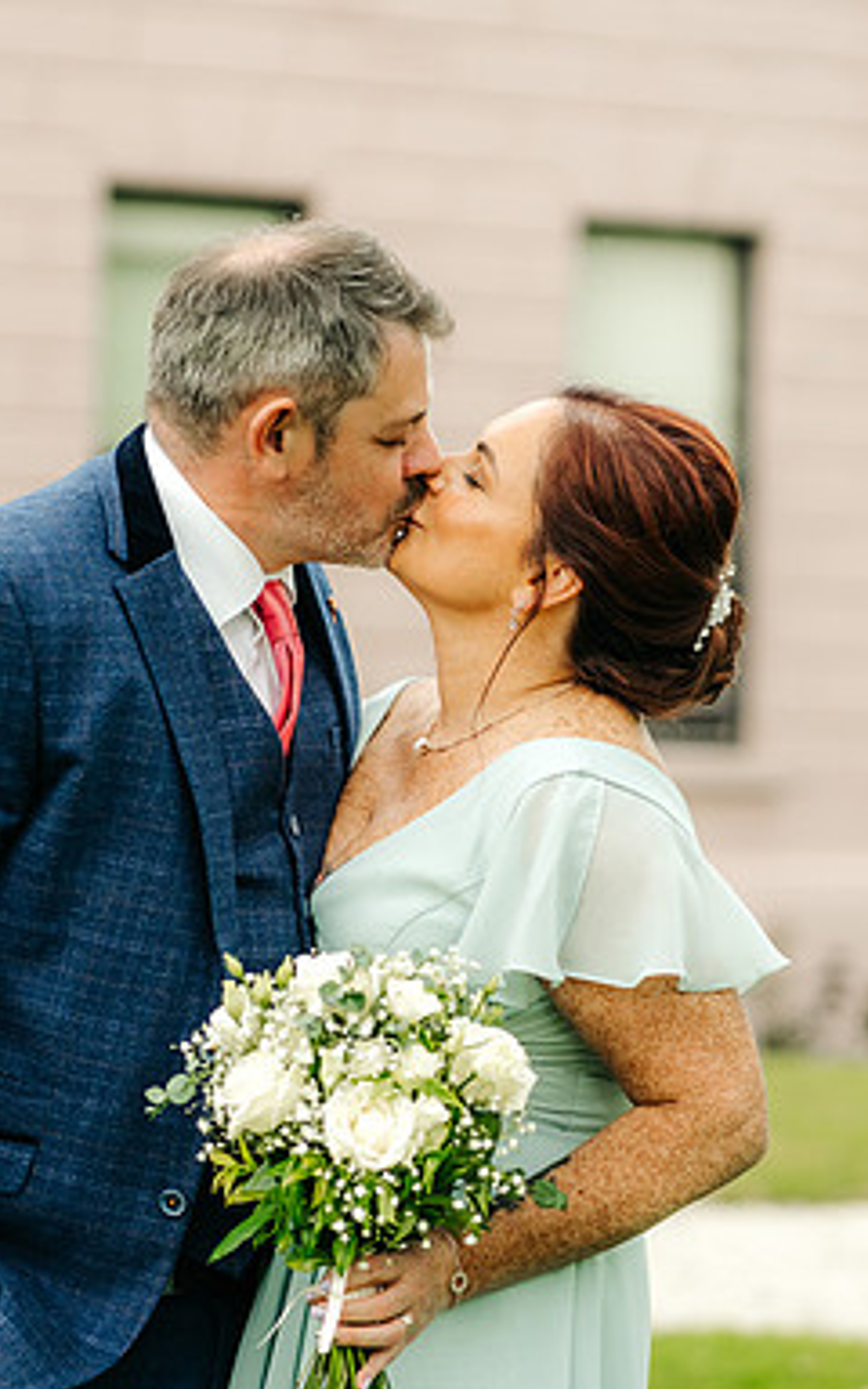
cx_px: 354
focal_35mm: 131
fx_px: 4958
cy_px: 696
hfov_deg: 10.0
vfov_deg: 15.9
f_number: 2.5
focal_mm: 85
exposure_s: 1/1000
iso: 500
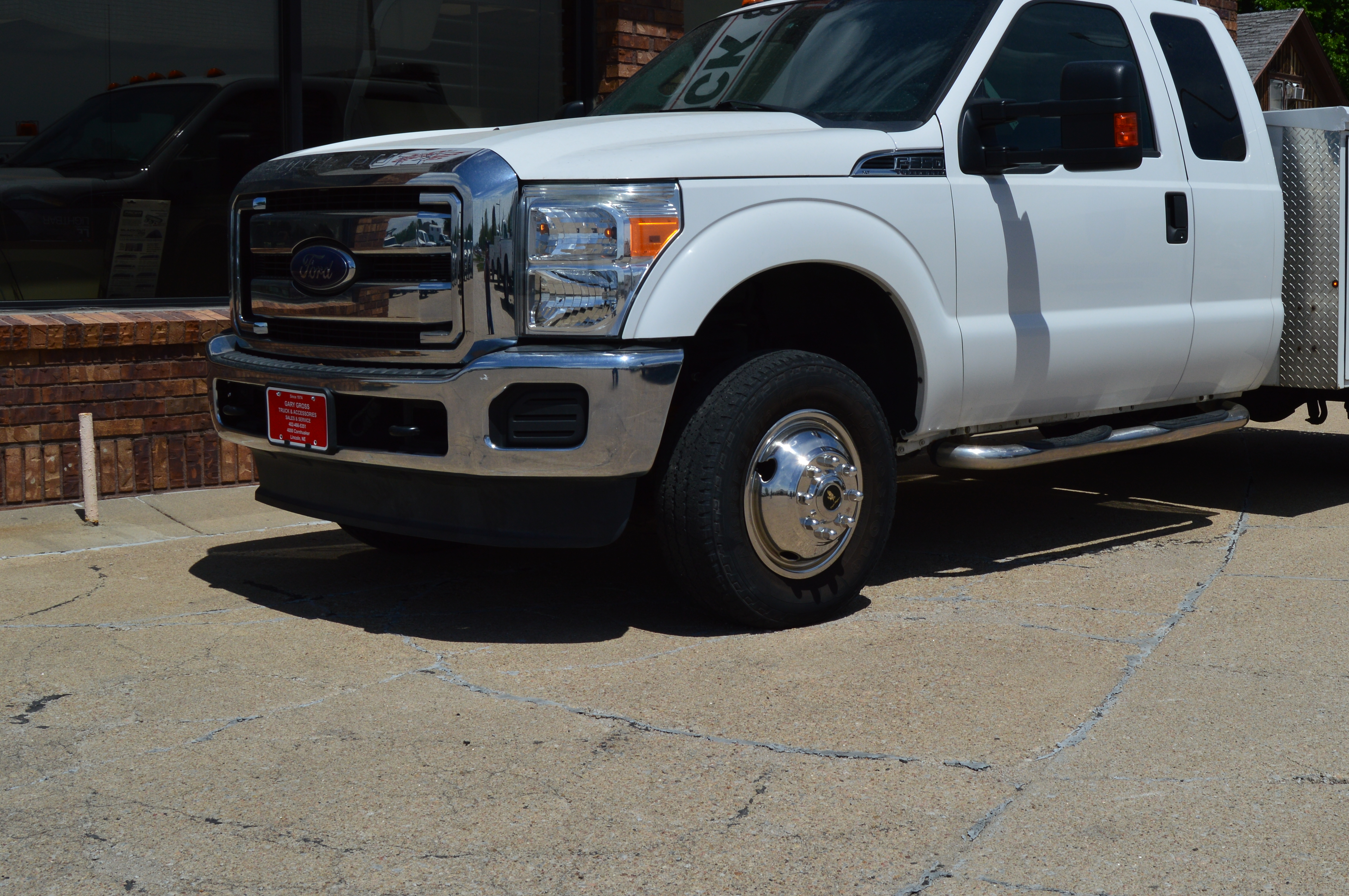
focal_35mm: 48
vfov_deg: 28.0
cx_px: 884
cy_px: 397
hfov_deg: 40.7
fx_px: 1797
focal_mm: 24
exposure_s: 1/500
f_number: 11
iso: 140
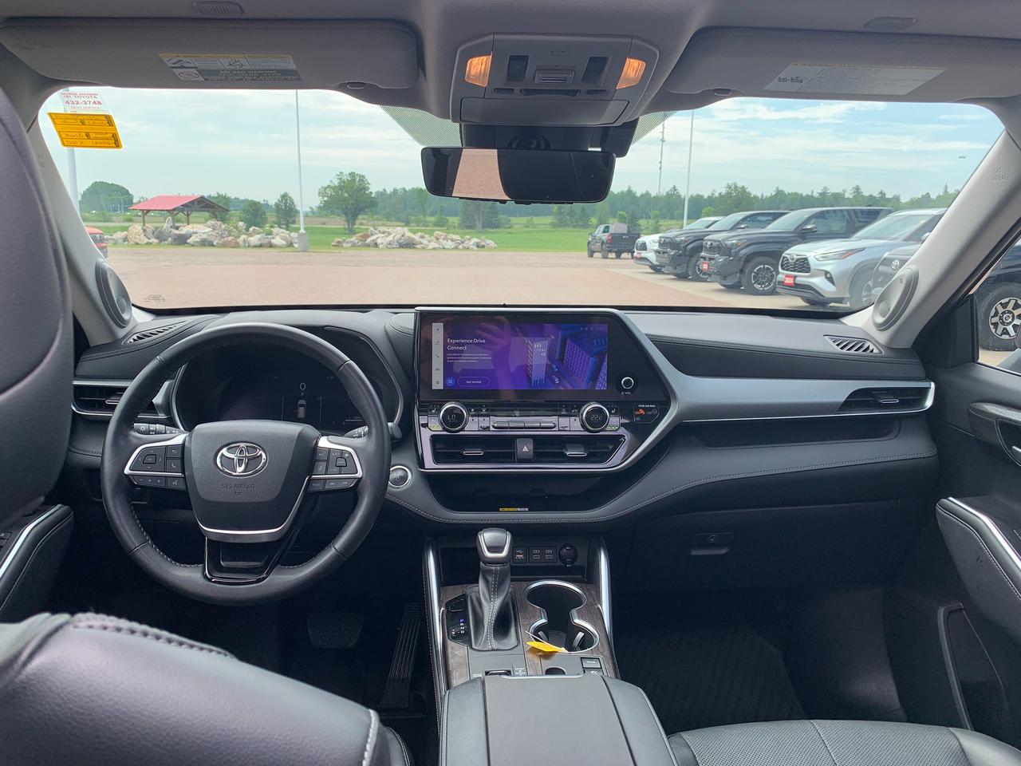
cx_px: 510
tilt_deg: -13.1
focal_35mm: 26
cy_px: 383
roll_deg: -2.0
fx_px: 767
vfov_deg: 53.1
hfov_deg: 67.3
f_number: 1.8
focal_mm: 4.25
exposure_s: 1/364
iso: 25
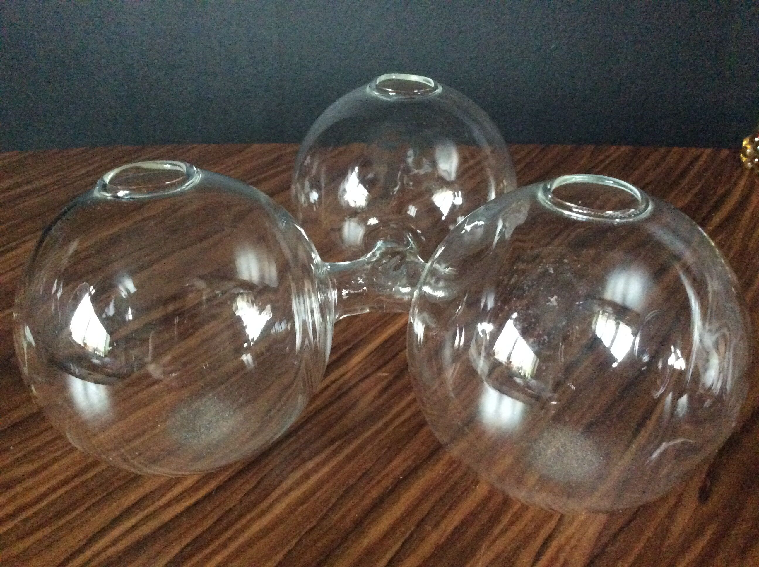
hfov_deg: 56.9
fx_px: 701
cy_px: 284
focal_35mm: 32
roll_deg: +2.3
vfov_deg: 44.1
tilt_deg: -32.6
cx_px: 380
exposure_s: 1/17
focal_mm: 3.3
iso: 500
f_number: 2.4
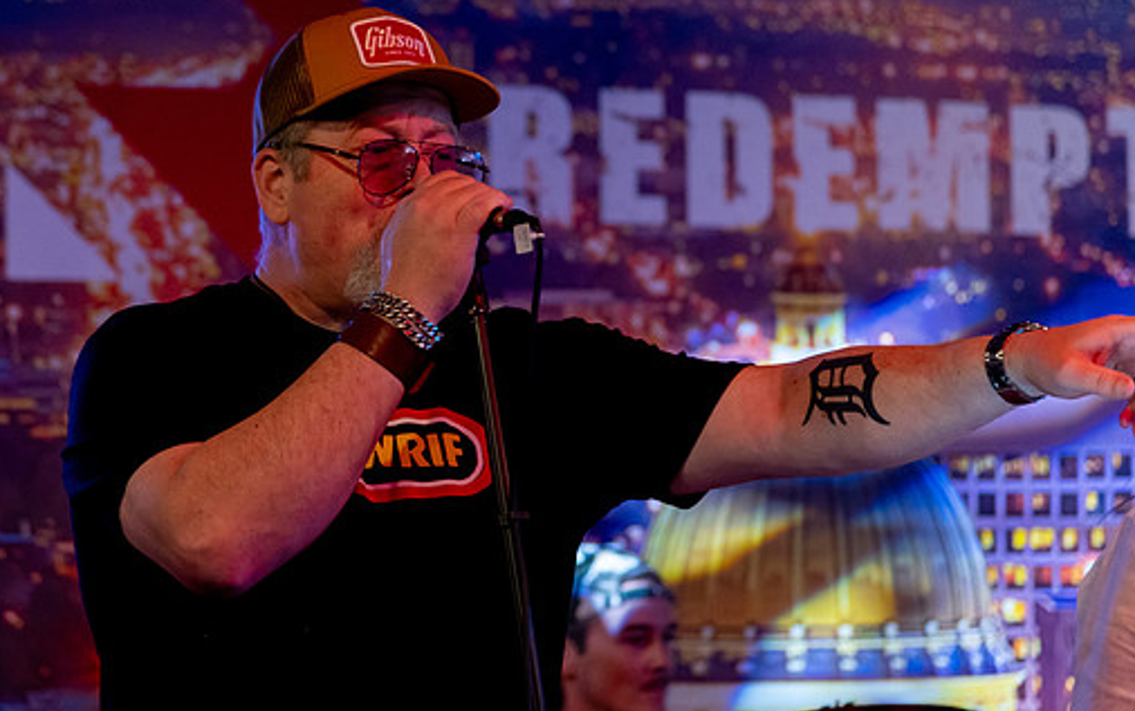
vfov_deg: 8.3
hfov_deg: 13.2
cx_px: 503
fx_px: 4922
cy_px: 309
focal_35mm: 159
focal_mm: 120
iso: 5000
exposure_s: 1/60
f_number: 4
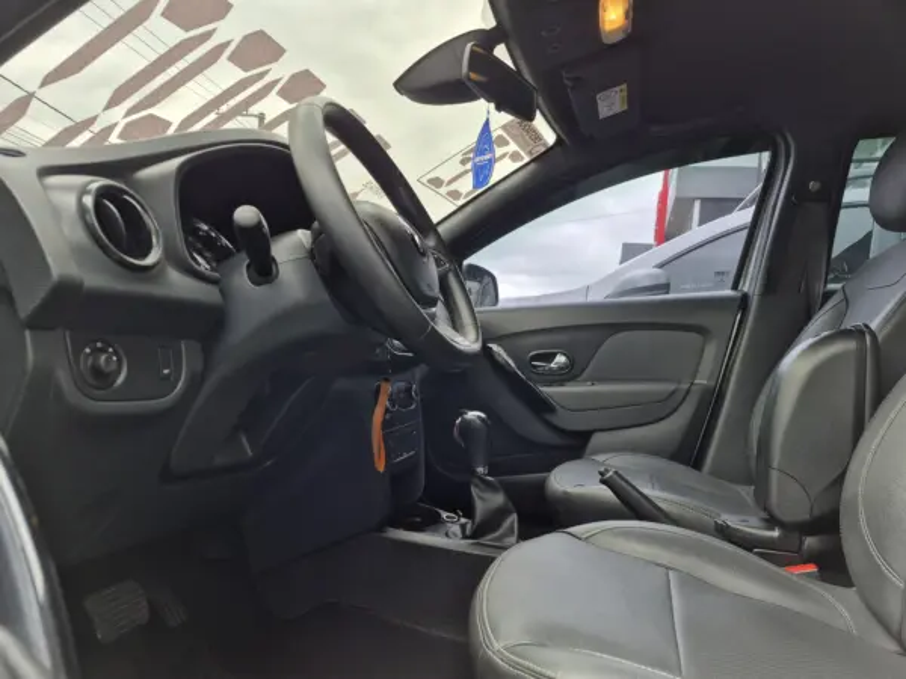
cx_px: 453
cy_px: 340
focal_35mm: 23
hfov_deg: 73.9
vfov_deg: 58.9
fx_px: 602
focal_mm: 5.4
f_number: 1.8
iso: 32
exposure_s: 1/180
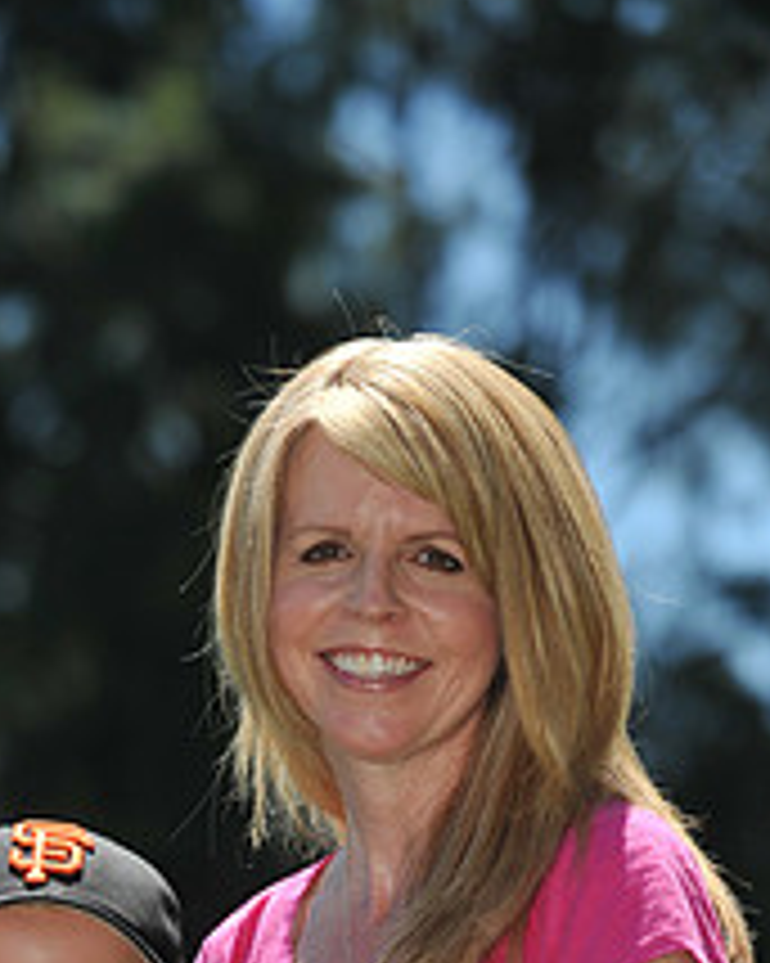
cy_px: 1233
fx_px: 7241
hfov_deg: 6.1
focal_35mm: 254
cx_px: 149
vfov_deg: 7.5
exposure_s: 1/2000
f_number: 4
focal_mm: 100
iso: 200
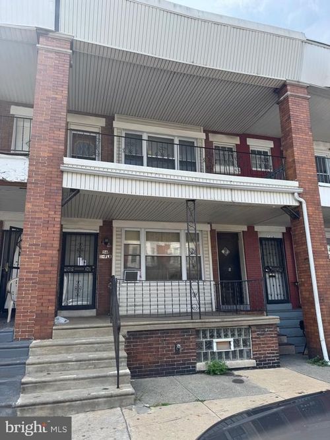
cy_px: 220
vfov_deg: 71.6
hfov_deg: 56.8
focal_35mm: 24
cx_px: 165
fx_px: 305
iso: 80
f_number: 1.78
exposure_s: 1/1425
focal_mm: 6.76
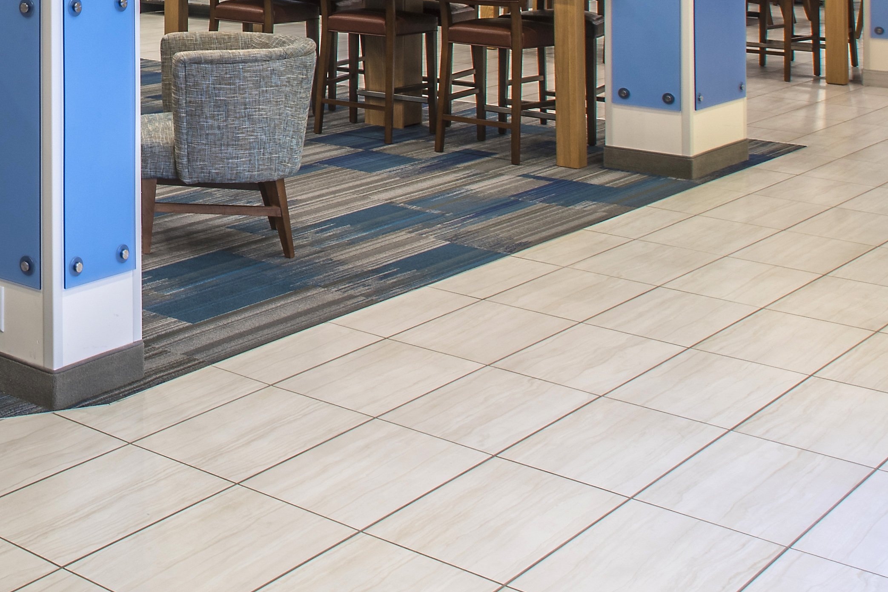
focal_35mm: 60
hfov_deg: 29.2
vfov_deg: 20.8
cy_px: -154
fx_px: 1480
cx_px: -157
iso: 100
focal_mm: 17
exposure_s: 1
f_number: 16
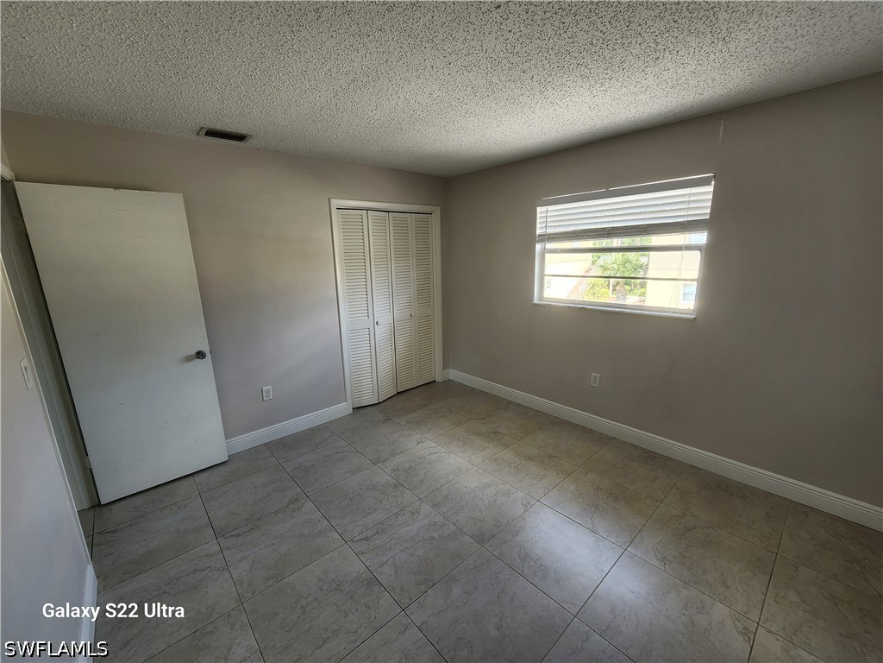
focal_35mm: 13
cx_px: 442
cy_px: 332
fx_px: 332
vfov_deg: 89.9
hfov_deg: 106.2
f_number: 2.2
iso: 50
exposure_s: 1/60
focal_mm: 2.2
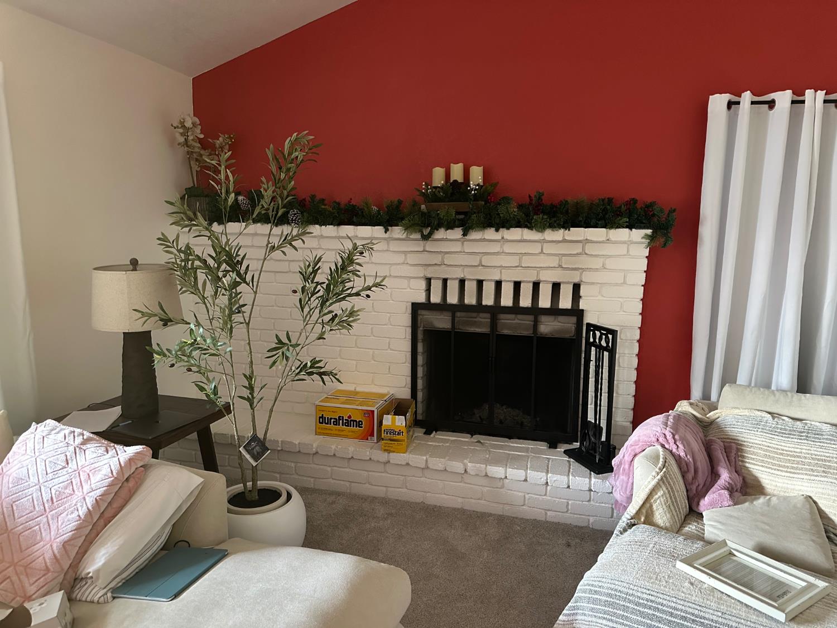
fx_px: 580
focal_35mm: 24
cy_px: 314
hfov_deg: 71.6
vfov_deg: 56.8
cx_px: 418
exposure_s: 1/40
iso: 800
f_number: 1.78
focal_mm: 6.86
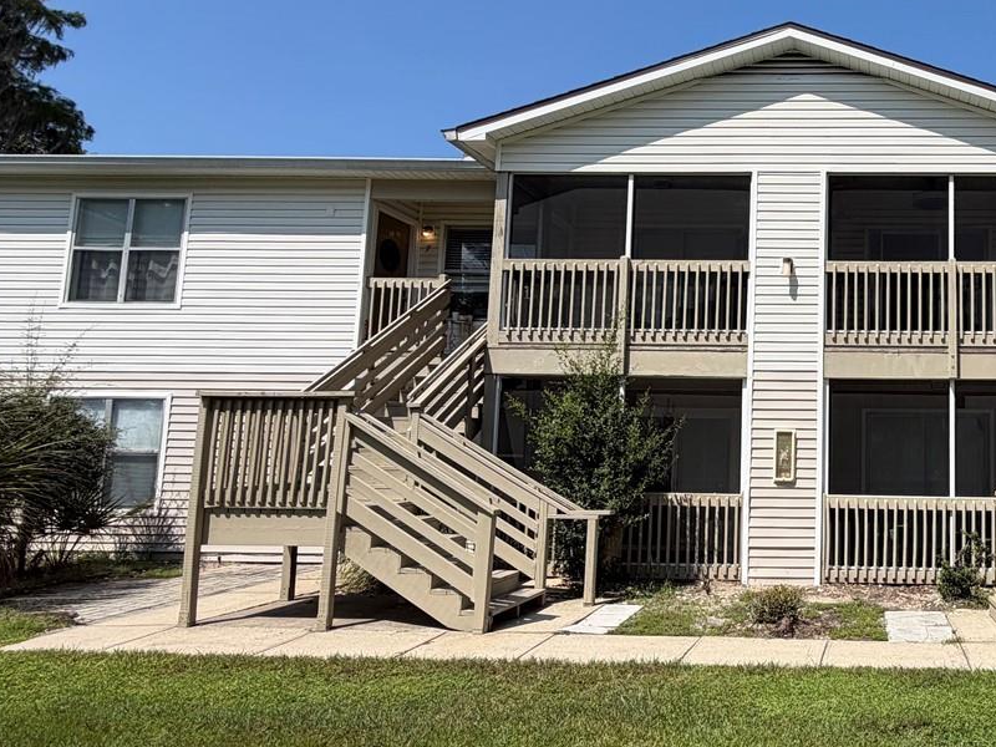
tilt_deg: +7.3
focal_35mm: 28
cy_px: 359
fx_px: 806
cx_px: 863
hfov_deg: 56.4
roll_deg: -0.1
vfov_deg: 49.7
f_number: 2.2
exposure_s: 1/1033
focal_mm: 2.22
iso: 20
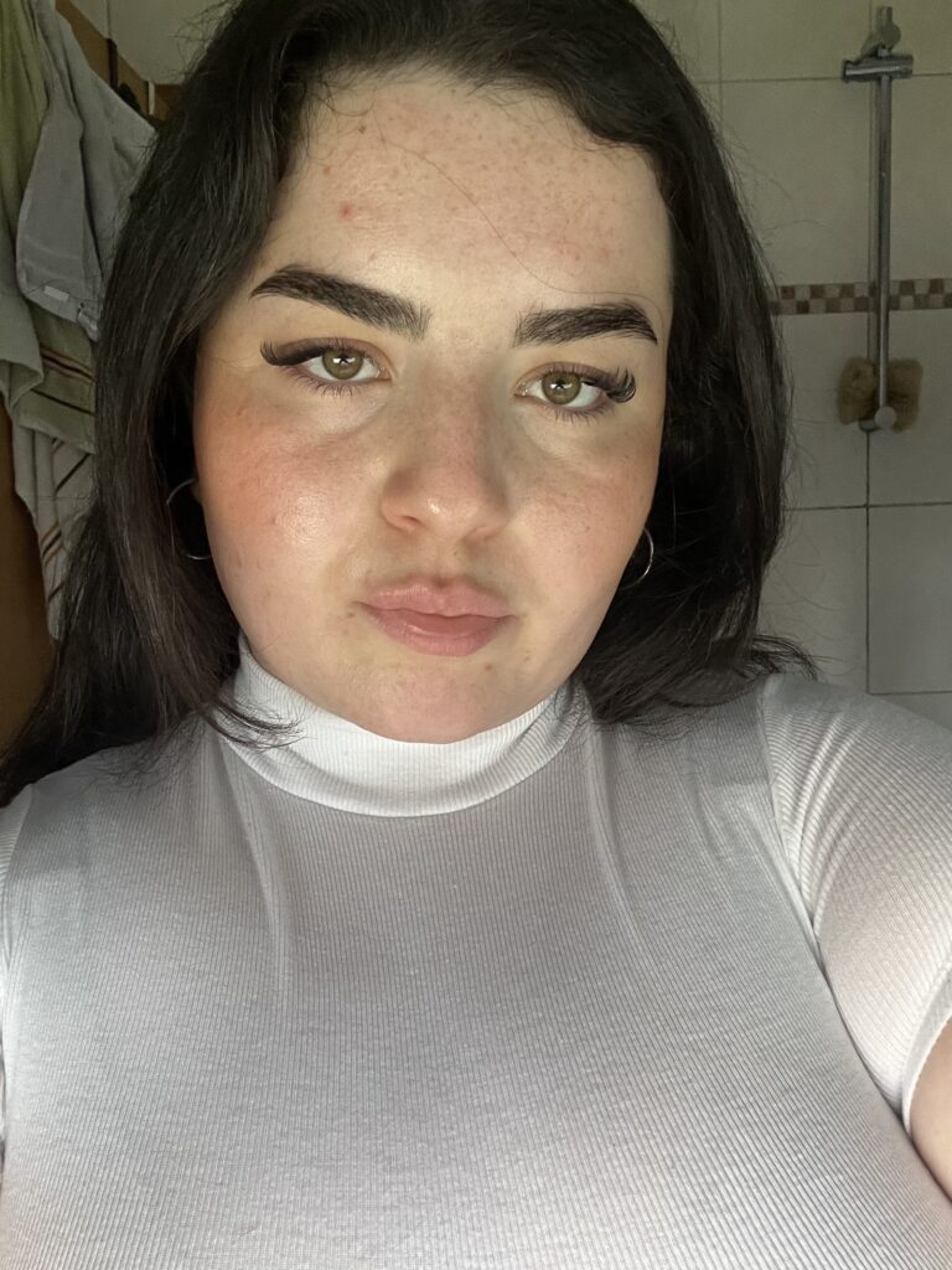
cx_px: 476
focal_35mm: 30
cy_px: 635
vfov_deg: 60.0
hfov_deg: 46.8
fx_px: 1100
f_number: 2.2
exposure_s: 1/60
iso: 250
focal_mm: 2.71
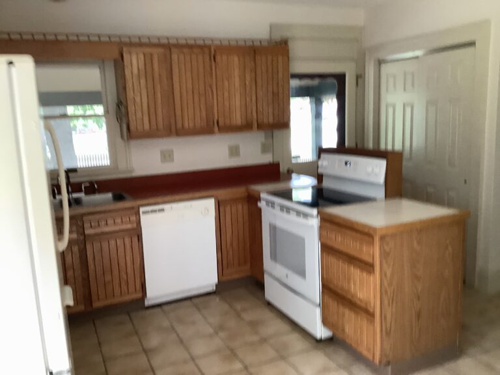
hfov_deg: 58.4
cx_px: 250
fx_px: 448
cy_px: 188
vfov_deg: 45.4
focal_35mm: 31
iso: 200
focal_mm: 3.3
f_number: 2.4
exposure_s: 1/60
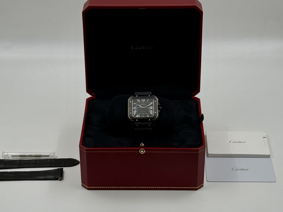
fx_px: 392
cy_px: 106
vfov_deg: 30.3
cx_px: 142
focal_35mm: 48
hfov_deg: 39.7
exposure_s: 1/615
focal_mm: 6.76
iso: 64
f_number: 1.78
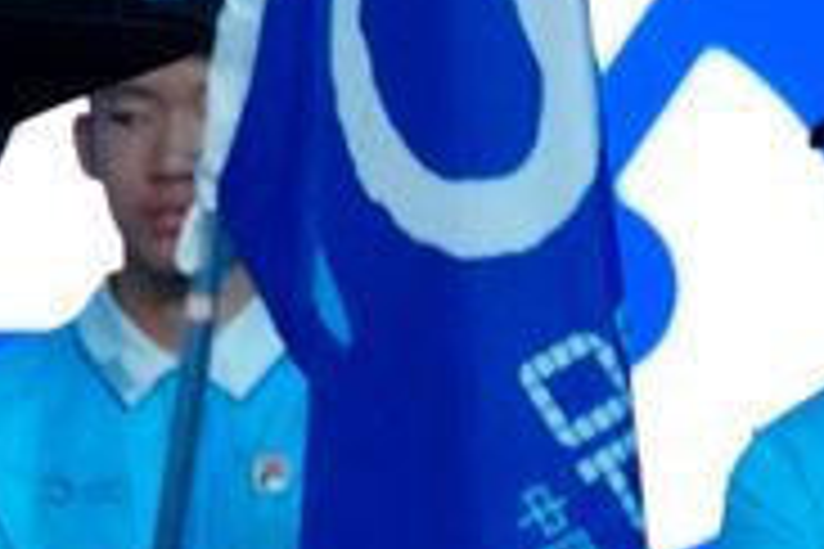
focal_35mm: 757
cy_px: 855
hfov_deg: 2.7
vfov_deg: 1.8
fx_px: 17326
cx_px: -527
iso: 4000
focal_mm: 135
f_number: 4.5
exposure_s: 1/320
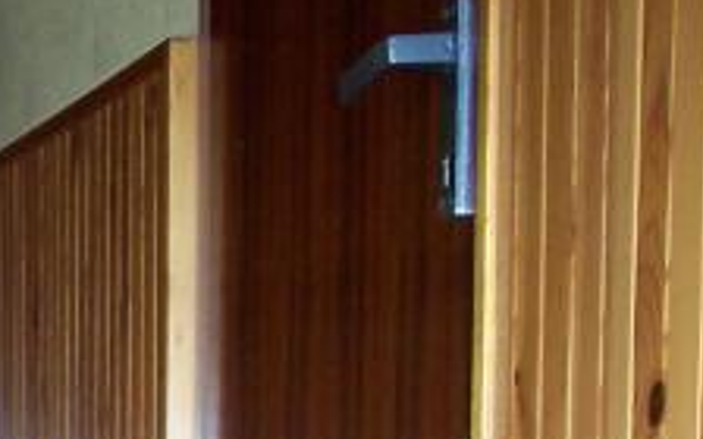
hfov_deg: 13.6
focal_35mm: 140
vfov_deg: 8.8
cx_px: -483
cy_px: 875
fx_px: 2682
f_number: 2.8
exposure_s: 1/60
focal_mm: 5.6
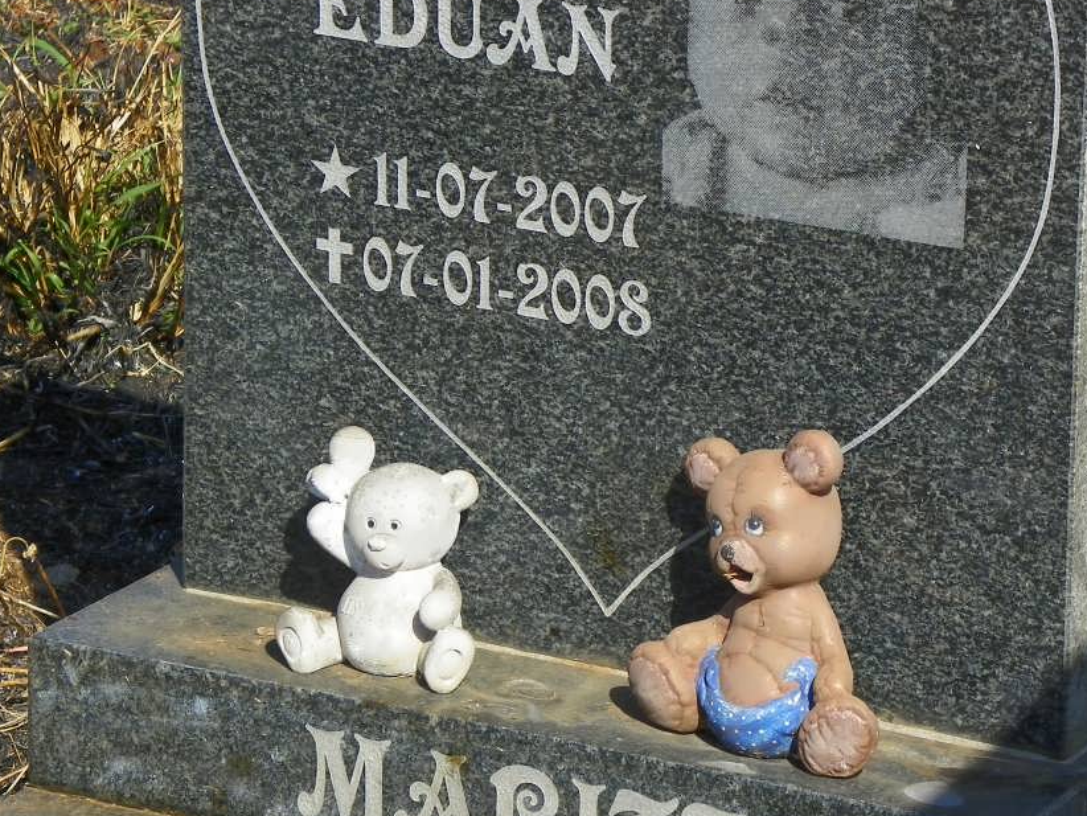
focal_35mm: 216
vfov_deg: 6.9
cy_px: 385
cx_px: 619
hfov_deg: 9.2
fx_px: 6785
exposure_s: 1/250
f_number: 5
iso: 64
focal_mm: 26.4
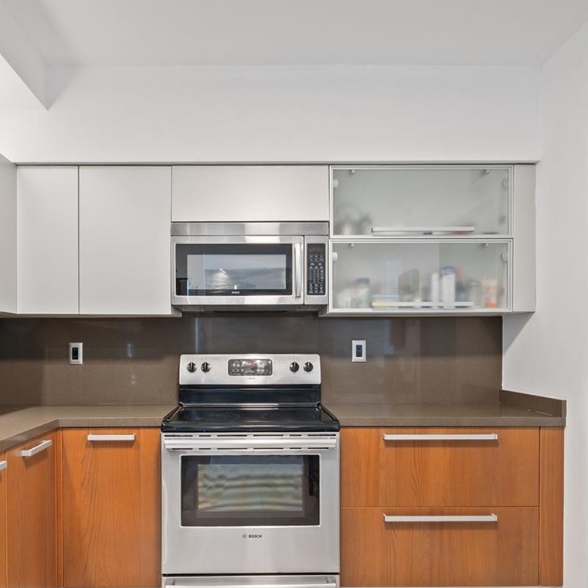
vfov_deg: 61.7
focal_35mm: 25
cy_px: 384
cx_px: 256
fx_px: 480
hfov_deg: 62.7
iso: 200
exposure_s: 2
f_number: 8
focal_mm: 14
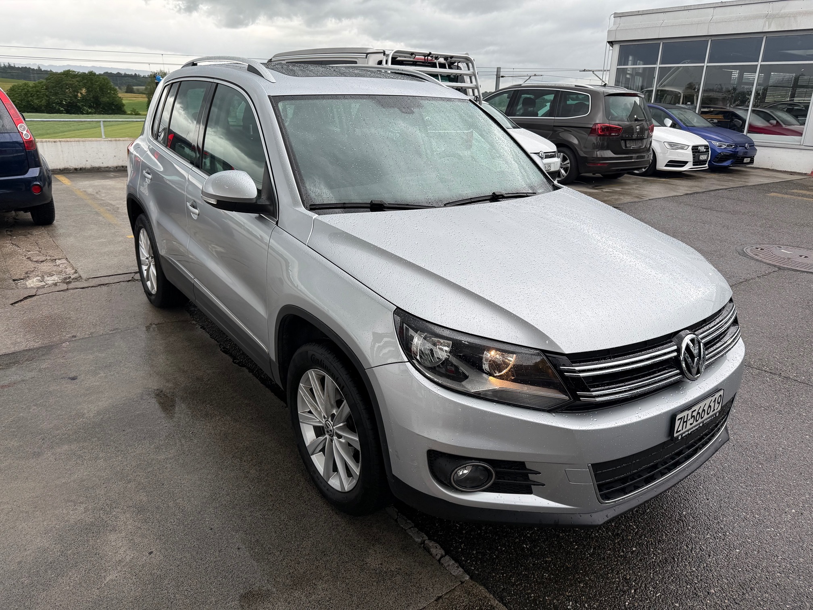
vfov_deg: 56.8
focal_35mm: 24
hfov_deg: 71.6
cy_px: 305
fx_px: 564
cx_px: 406
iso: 80
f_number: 1.78
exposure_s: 1/805
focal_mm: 6.76
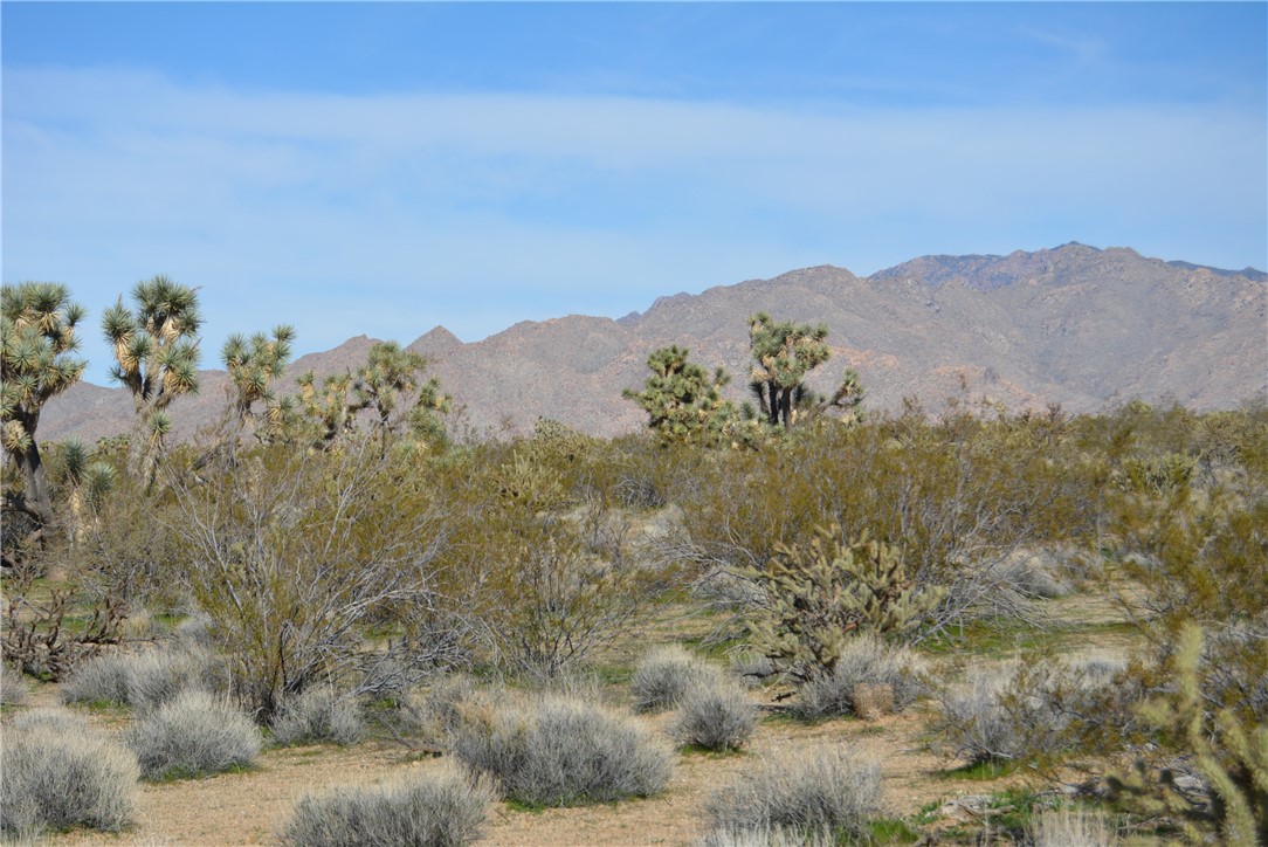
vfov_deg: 16.6
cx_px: 634
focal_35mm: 82
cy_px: 424
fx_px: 2907
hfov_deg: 24.6
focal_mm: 55
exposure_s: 1/2000
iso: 400
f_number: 7.1
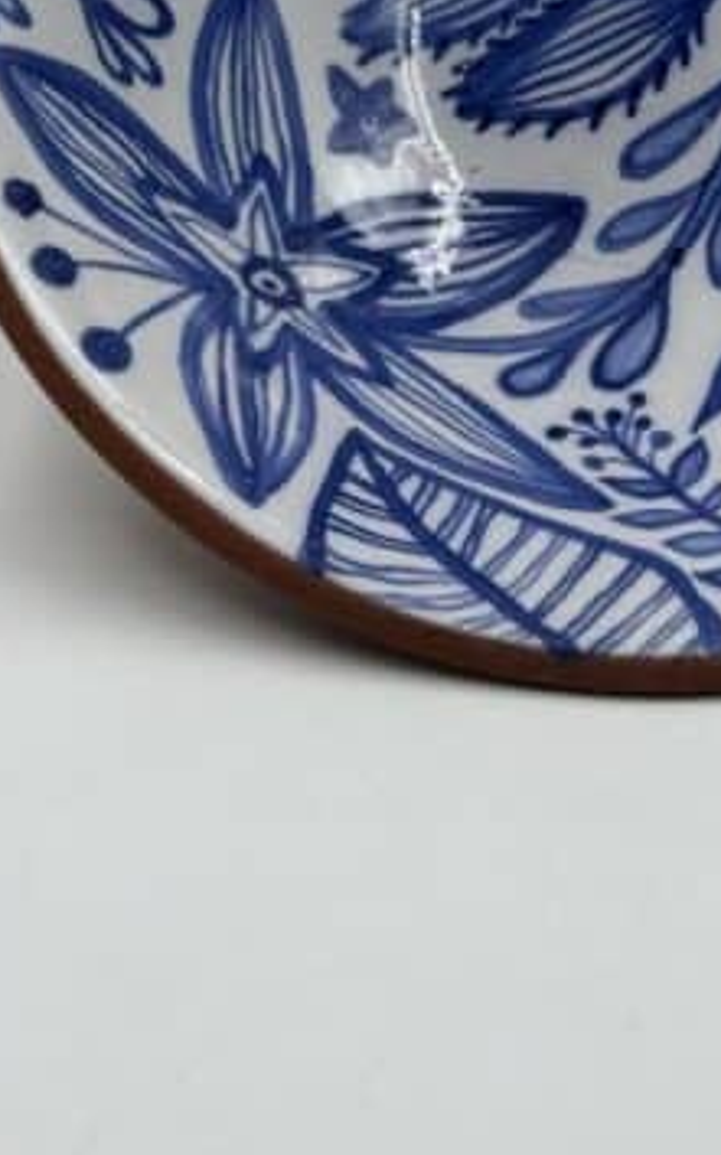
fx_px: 3618
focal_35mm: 115
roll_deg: -1.9
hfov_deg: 11.3
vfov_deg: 17.5
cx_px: 685
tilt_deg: -24.3
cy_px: -117
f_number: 1.78
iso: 64
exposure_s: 1/398
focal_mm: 6.86
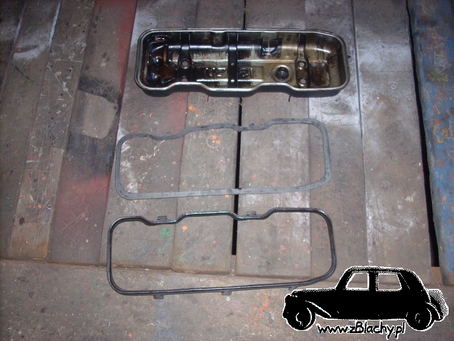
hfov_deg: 50.1
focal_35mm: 37
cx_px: 227
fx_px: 485
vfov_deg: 38.7
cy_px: 170
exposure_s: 1/60
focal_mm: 6.2
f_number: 2.8
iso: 259
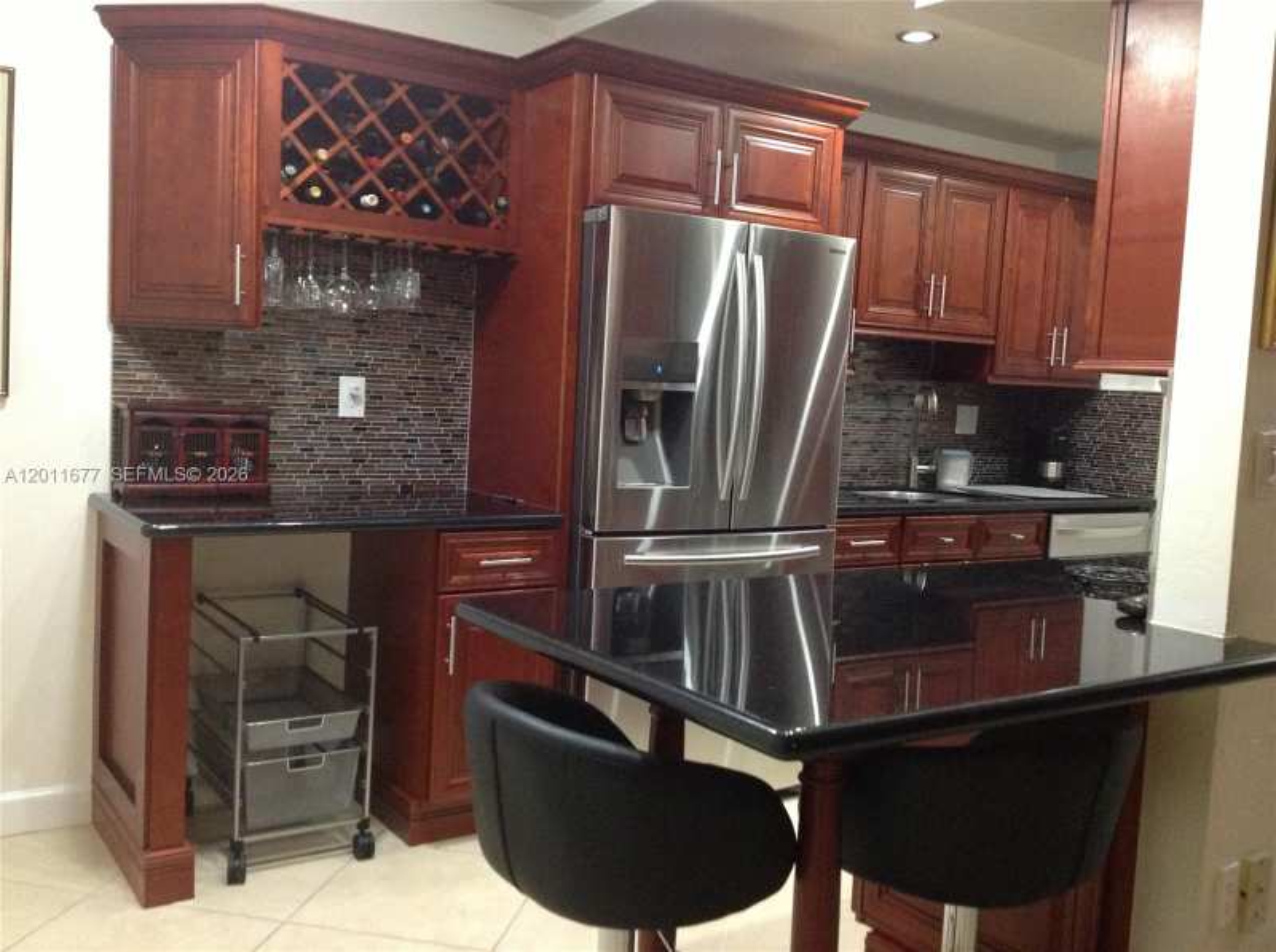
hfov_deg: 52.7
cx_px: 638
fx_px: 1288
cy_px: 476
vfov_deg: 40.6
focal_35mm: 35
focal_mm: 4.28
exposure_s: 1/15
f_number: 2.4
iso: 400
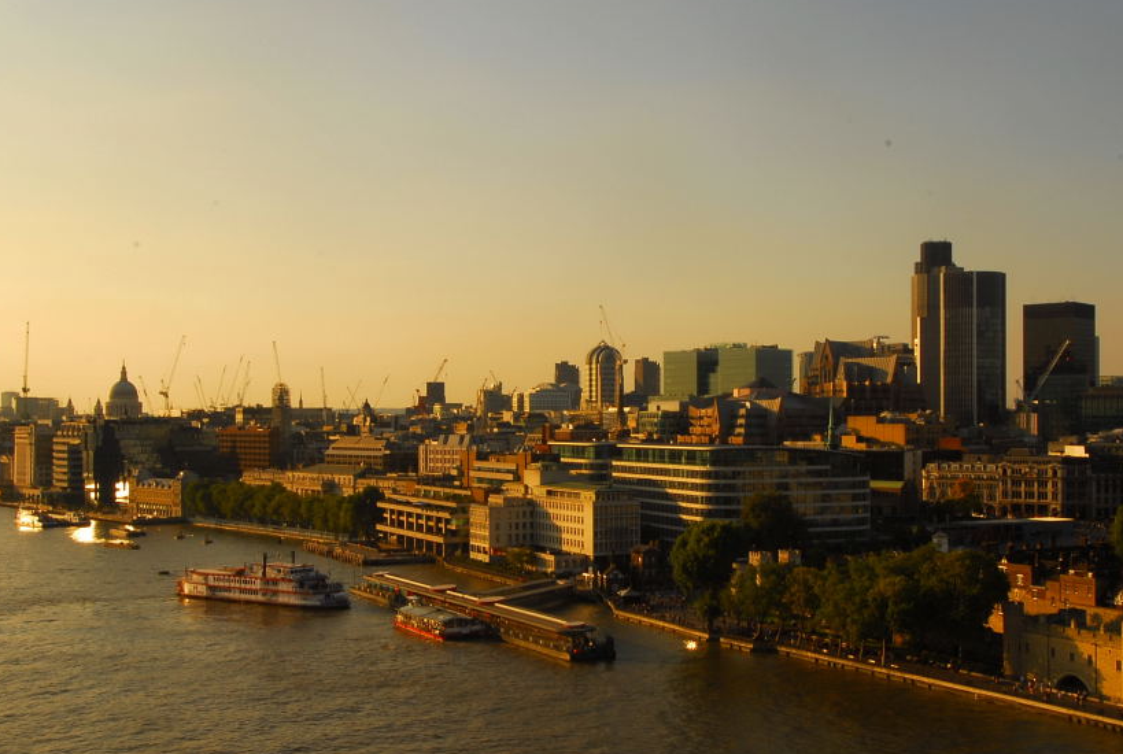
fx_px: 1407
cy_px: 419
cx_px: 621
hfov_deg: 43.5
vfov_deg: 30.0
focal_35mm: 45
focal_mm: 24
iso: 100
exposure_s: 1/40
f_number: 22
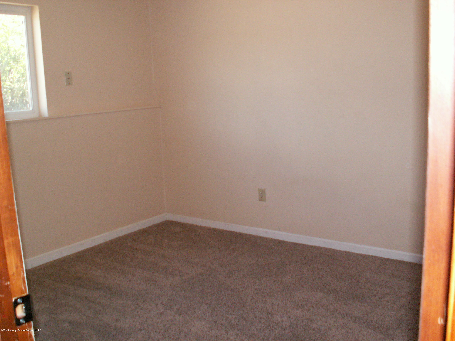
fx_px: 460
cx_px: 228
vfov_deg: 40.7
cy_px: 170
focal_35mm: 35
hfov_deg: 52.6
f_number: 2.8
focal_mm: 5.86
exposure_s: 1/50
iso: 160
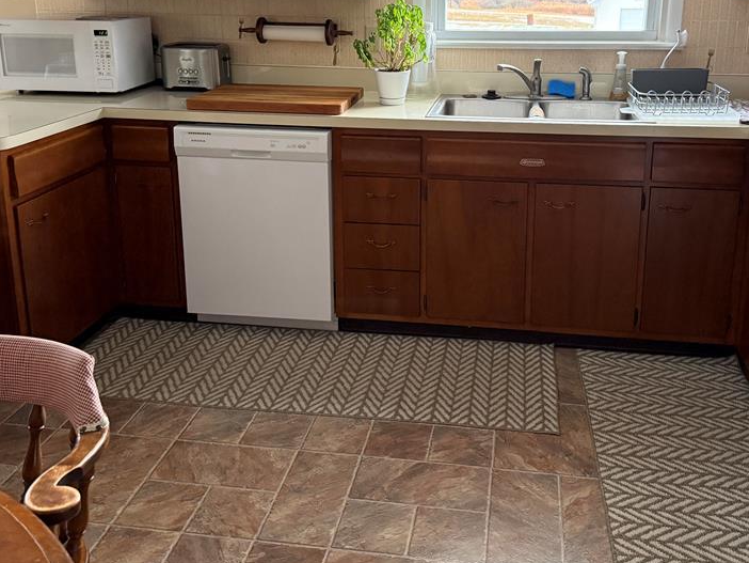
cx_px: 426
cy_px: 158
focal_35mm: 35
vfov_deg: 39.9
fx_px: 758
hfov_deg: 52.4
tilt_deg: -12.0
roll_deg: -0.6
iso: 640
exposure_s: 1/60
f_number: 1.78
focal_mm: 6.76
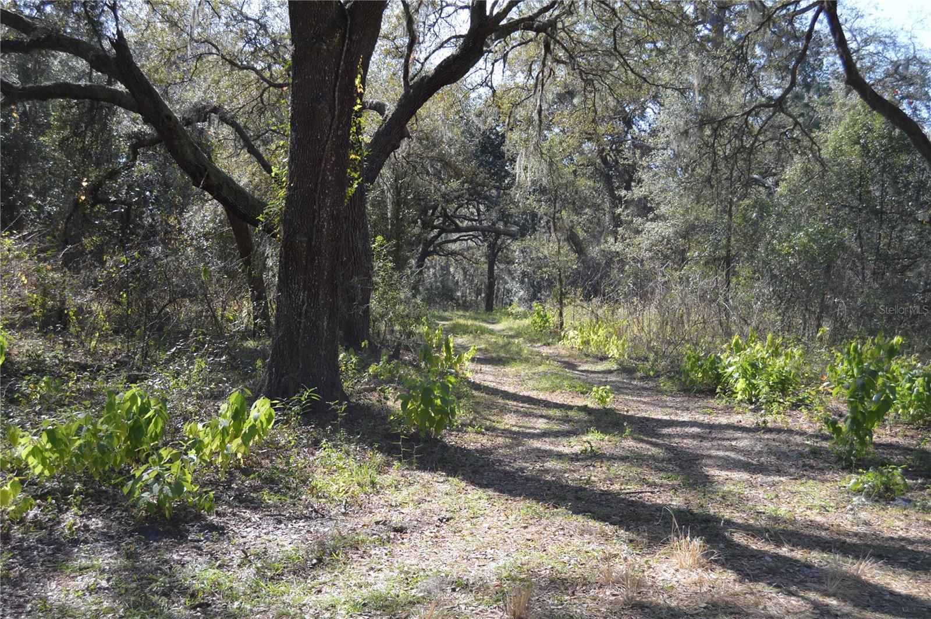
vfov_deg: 34.1
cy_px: 310
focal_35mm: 39
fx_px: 1007
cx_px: 466
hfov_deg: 49.6
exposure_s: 1/125
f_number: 5.6
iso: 100
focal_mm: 26
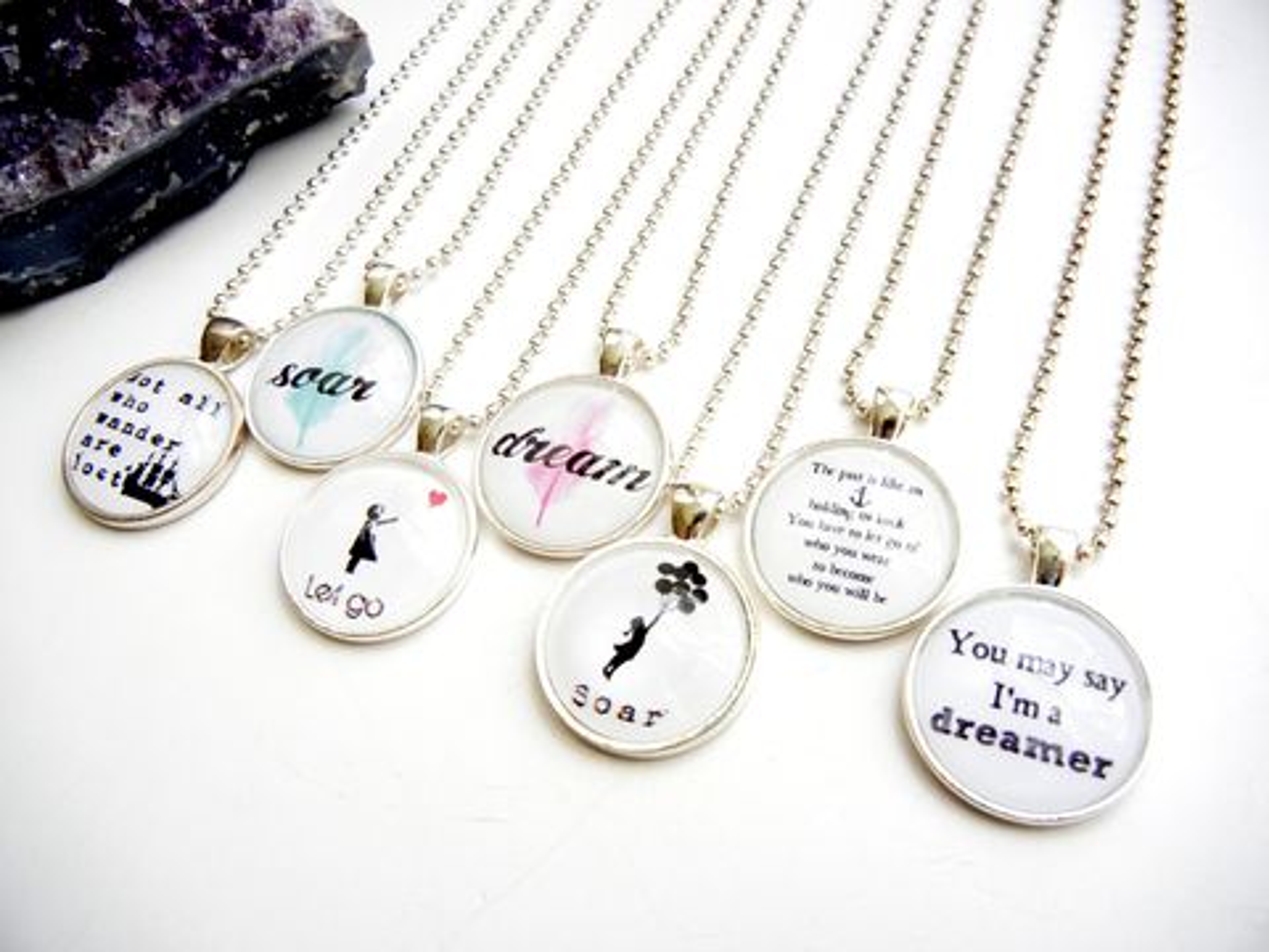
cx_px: 634
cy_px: 476
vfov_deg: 46.8
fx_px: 1100
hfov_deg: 60.0
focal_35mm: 30
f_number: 3.5
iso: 176
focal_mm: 5.4
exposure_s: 1/30
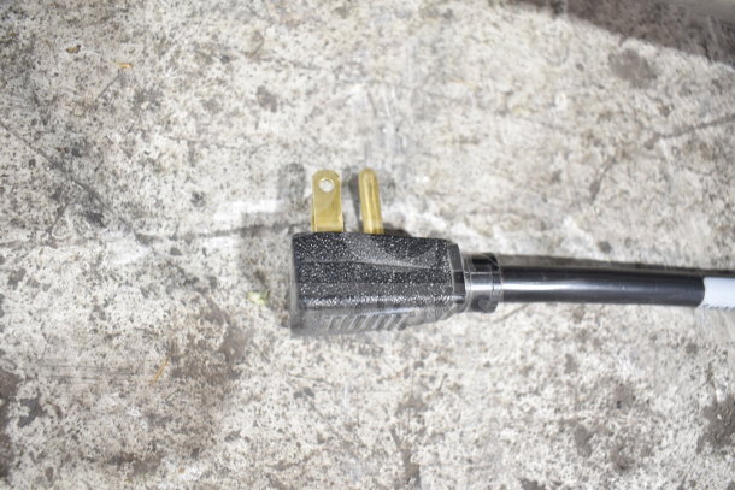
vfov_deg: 43.6
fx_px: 613
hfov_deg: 61.9
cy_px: 245
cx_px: 368
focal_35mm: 30
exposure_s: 1/30
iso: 640
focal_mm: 20
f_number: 3.8
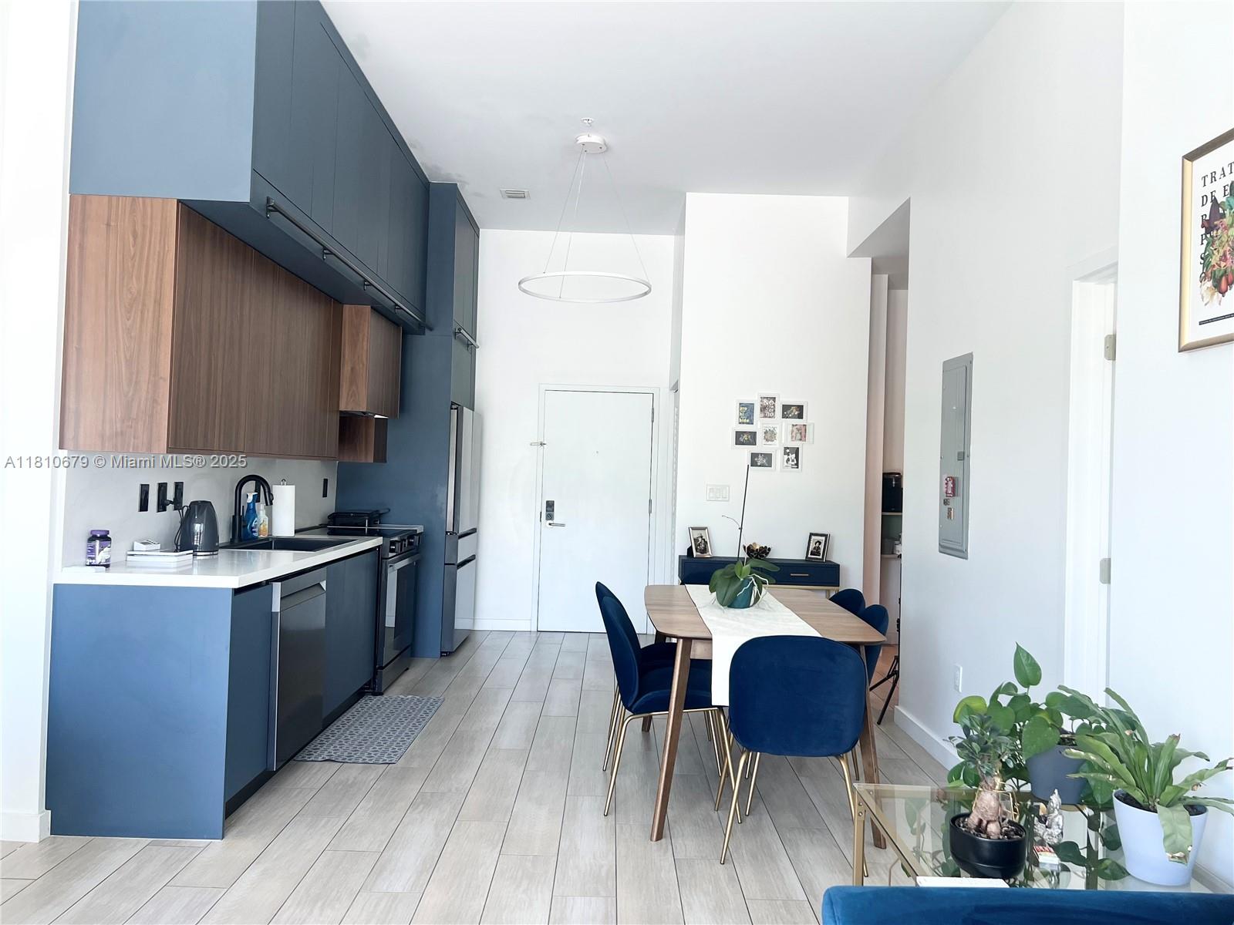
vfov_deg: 53.1
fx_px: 927
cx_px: 617
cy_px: 462
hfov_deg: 67.3
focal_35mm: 26
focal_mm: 5.7
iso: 100
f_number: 1.5
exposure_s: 1/120
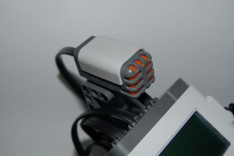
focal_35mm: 57
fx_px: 370
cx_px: 117
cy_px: 78
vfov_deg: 23.8
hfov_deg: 35.1
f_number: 5
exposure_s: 1/60
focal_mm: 38
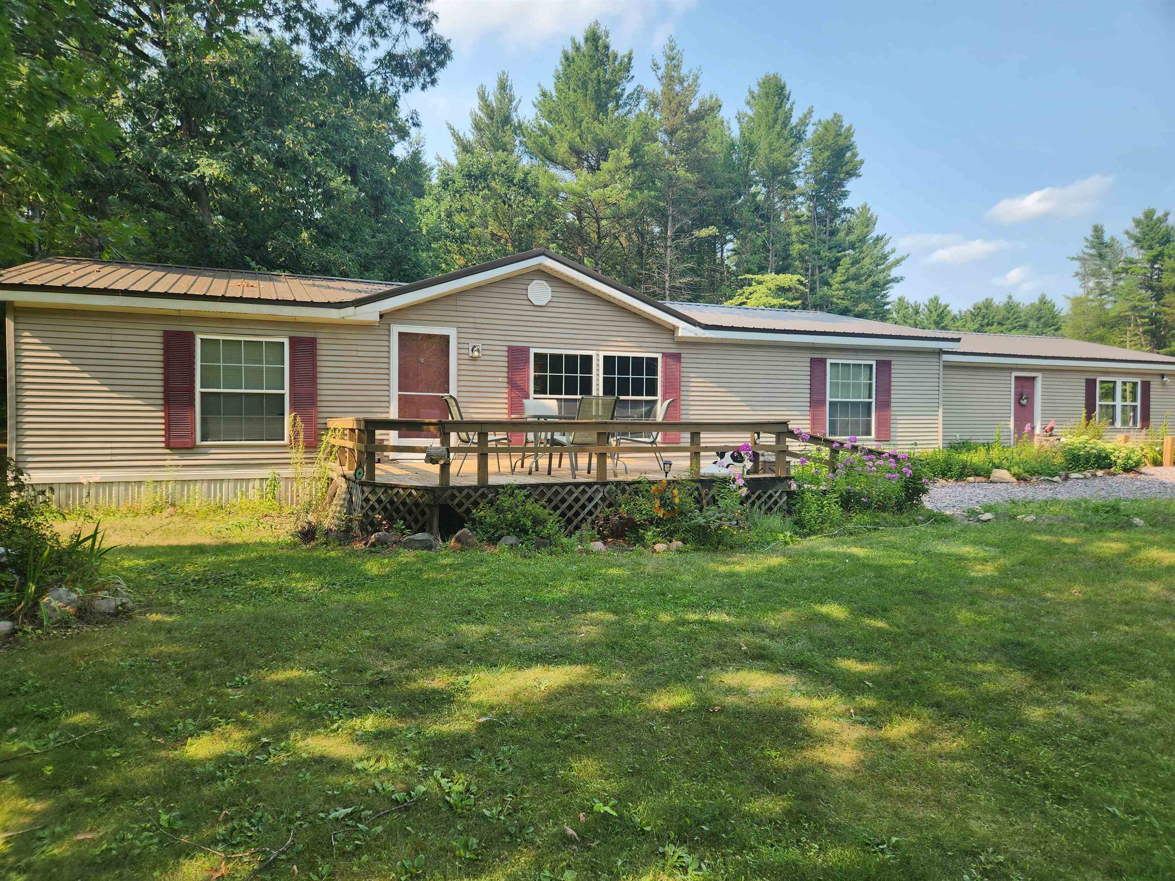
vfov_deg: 58.9
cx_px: 588
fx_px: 781
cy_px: 440
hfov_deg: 73.9
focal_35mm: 23
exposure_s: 1/480
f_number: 1.8
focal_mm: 5.4
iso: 20
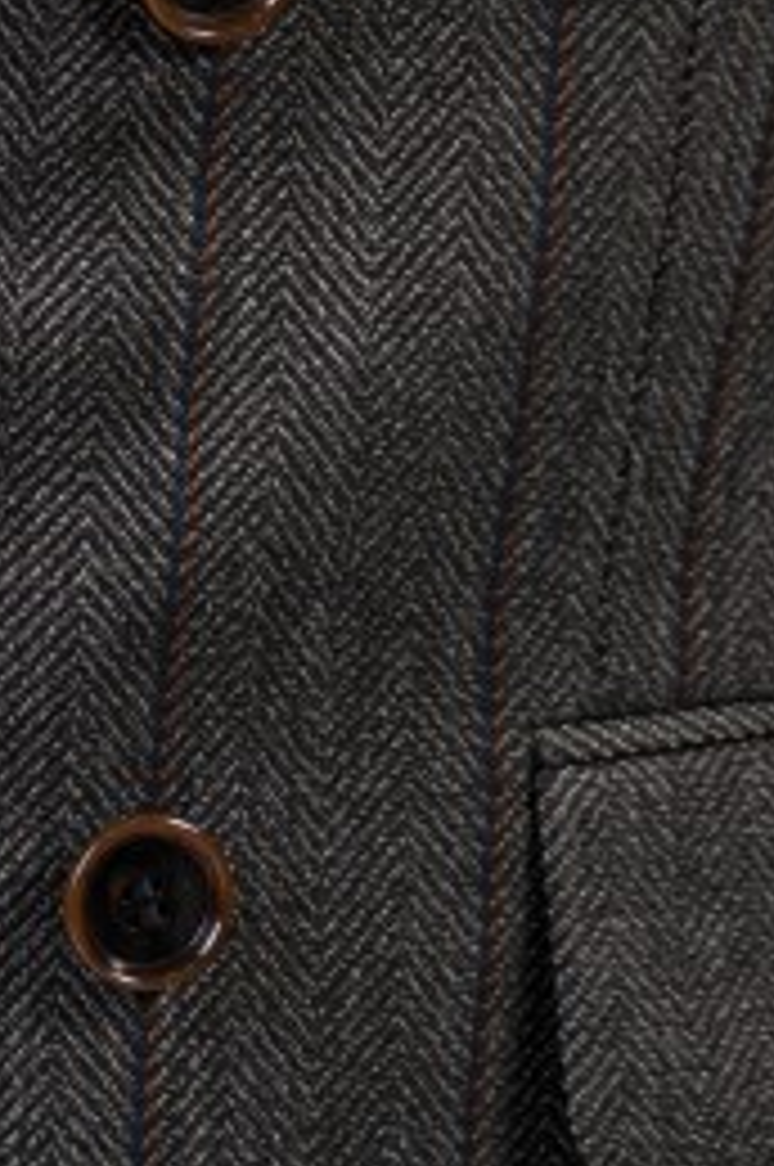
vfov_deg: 3.4
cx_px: 720
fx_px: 19594
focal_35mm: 606
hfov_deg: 2.3
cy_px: -905
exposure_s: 1/400
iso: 400
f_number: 4
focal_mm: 136
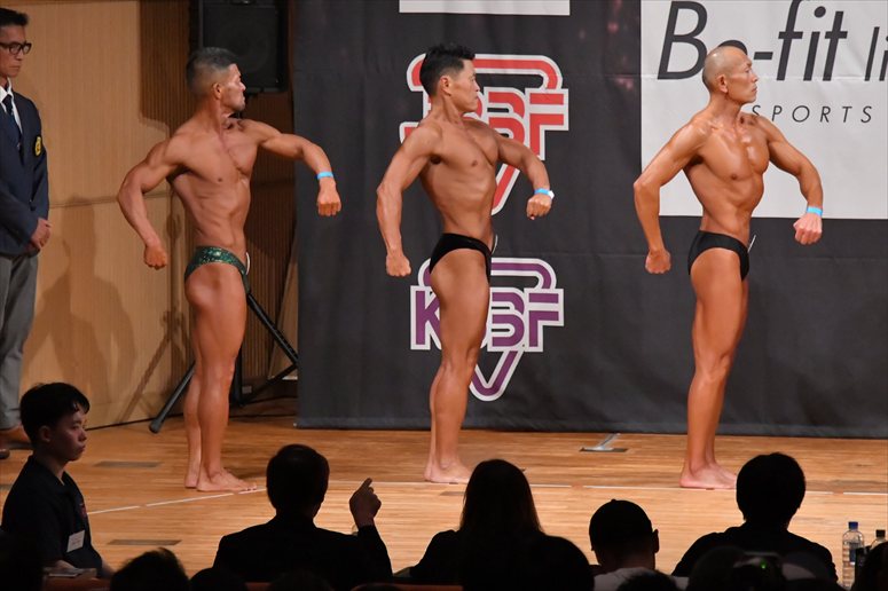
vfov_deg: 5.7
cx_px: 444
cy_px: 296
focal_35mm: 240
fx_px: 5917
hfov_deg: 8.6
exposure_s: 1/400
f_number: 5.6
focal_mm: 160
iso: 9000
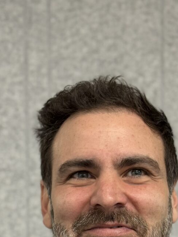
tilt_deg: -1.4
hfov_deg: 12.4
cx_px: 108
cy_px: 282
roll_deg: +0.6
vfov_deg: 15.9
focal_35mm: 119
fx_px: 816
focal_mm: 6.76
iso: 125
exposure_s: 1/100
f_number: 1.78
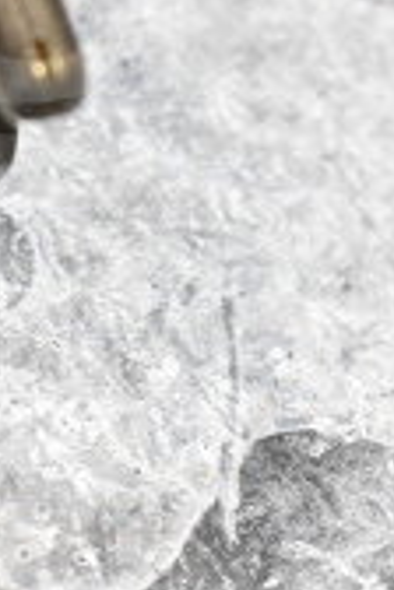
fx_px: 4905
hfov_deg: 4.6
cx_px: -74
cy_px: 23
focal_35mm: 299
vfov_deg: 6.9
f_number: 5.6
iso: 1800
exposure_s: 1/100
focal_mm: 55
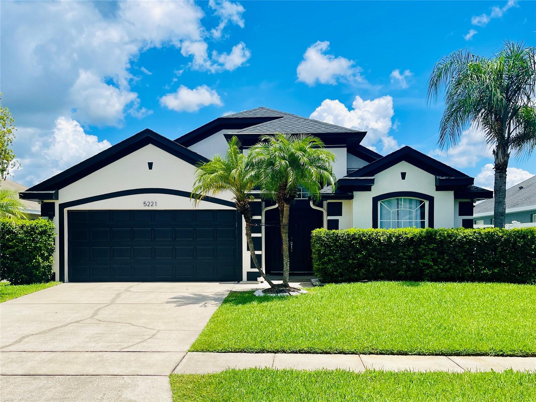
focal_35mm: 25
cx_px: 268
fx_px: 387
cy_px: 201
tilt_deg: -1.4
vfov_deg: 54.9
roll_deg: -0.1
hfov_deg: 69.4
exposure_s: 1/5376
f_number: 1.6
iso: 32
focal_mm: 5.1
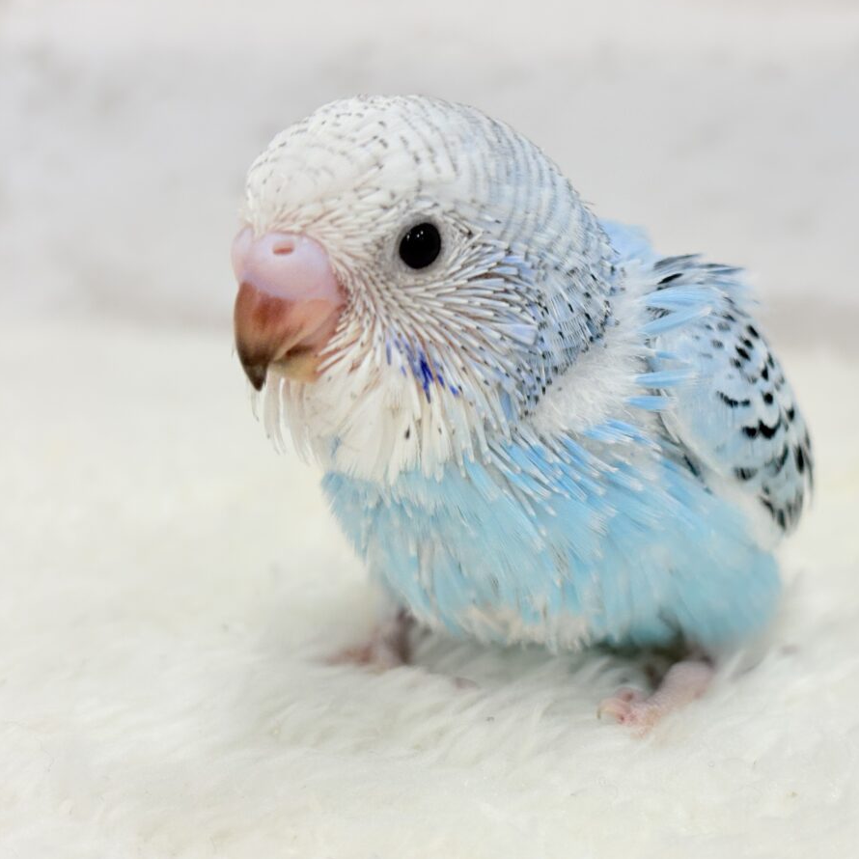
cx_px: 545
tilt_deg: -13.1
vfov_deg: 27.7
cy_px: 427
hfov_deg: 27.6
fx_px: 1741
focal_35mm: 62
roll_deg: +0.2
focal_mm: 5.96
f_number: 1.6
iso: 64
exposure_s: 1/100
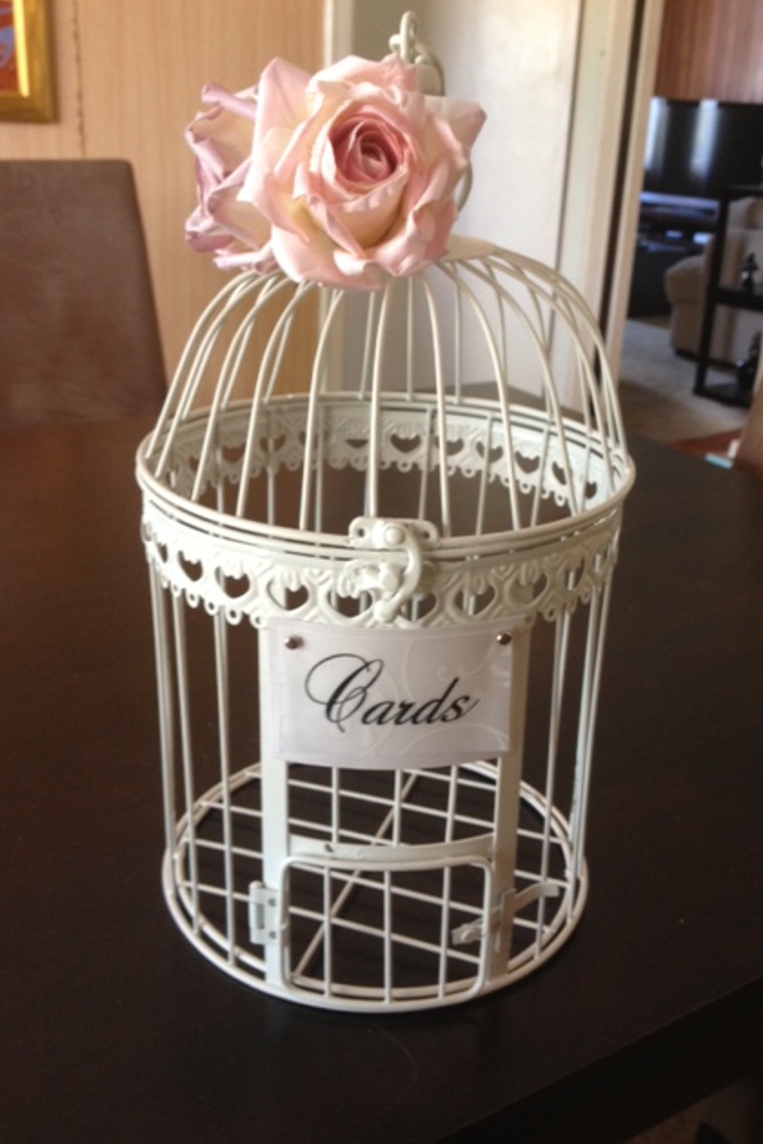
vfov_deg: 51.9
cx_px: 405
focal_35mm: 37
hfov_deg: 35.9
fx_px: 1176
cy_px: 574
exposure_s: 1/20
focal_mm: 4.28
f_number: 2.4
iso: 125
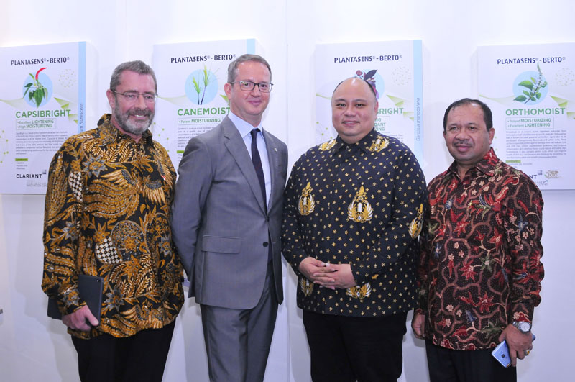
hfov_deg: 49.6
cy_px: 191
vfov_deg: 34.1
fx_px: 622
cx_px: 288
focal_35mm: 39
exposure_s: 1/60
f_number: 5
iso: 1000
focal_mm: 26
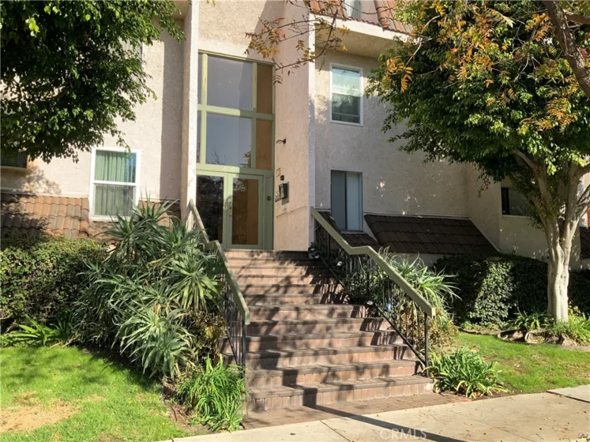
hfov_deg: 61.7
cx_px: 295
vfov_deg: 48.2
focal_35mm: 29
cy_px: 221
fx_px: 494
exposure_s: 1/869
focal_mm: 3
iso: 16
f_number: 1.8
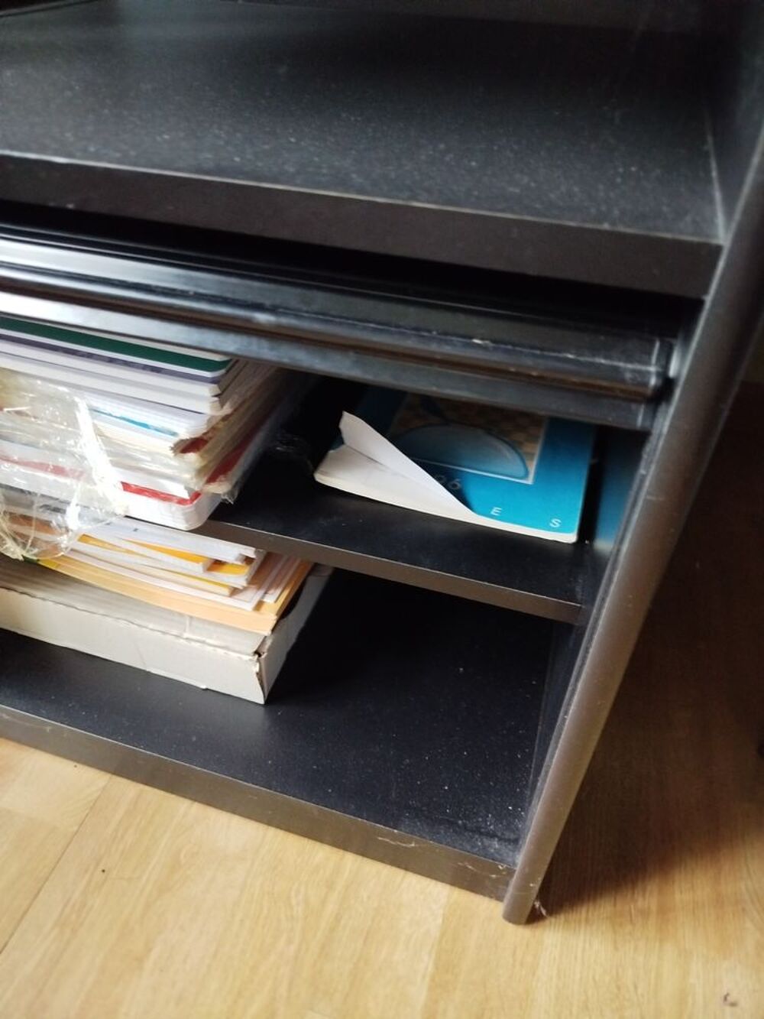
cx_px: 382
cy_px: 510
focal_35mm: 24
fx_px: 706
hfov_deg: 56.8
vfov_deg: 71.6
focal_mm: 5.31
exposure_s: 1/10
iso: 2000
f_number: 1.7
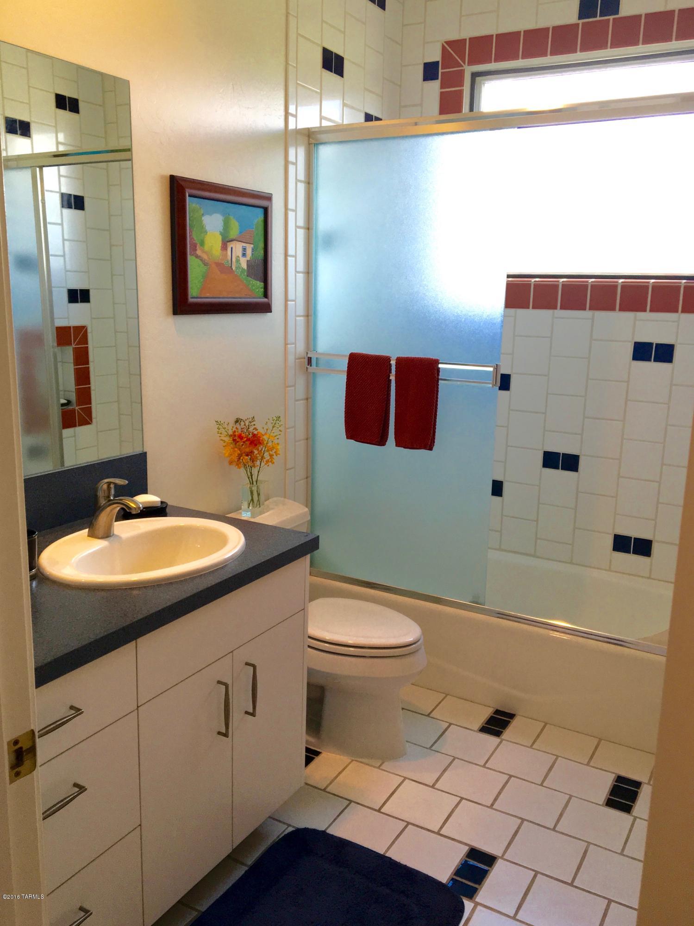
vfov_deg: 61.7
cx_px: 347
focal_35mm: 29
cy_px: 463
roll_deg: -0.7
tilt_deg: -11.2
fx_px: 776
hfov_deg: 48.2
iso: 40
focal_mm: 4.15
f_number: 2.2
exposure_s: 1/120
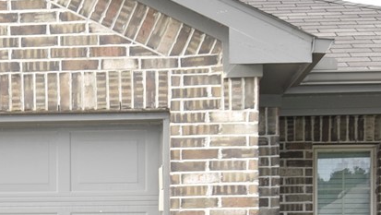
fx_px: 890
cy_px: 282
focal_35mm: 88
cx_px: 66
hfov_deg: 23.7
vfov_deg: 13.3
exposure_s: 1/125
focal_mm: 16
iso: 100
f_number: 5.6
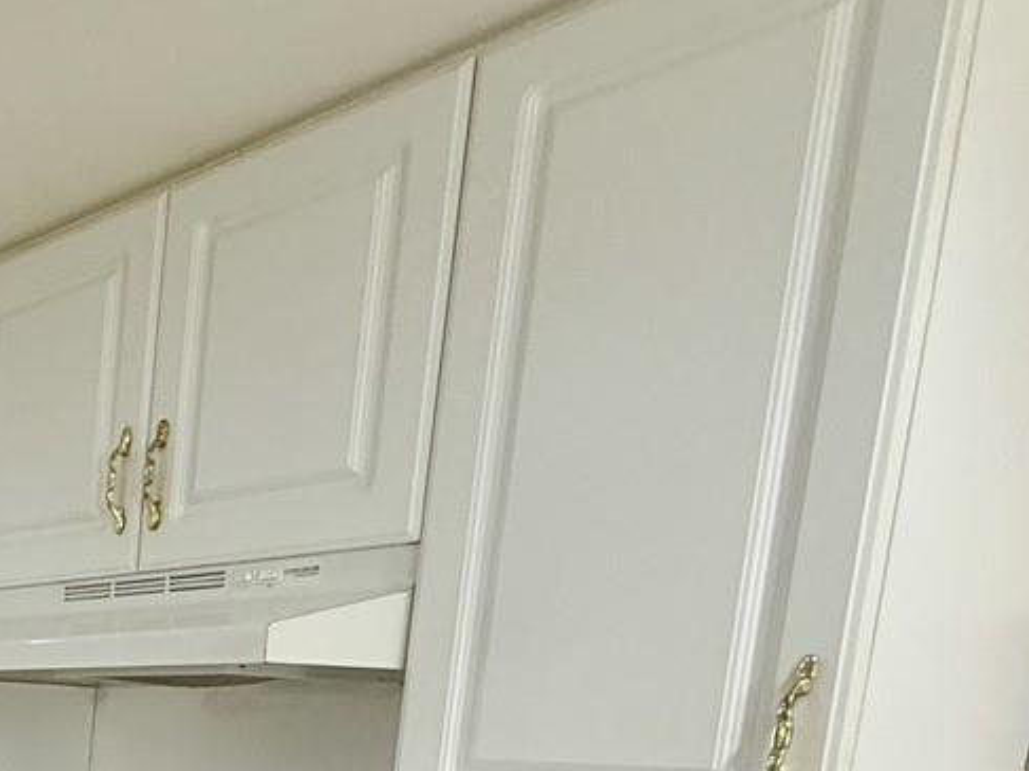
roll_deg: -1.3
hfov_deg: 31.1
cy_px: 925
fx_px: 1367
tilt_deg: -8.9
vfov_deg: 27.7
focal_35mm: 46
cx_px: -340
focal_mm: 2.22
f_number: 2.2
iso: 160
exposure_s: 1/120
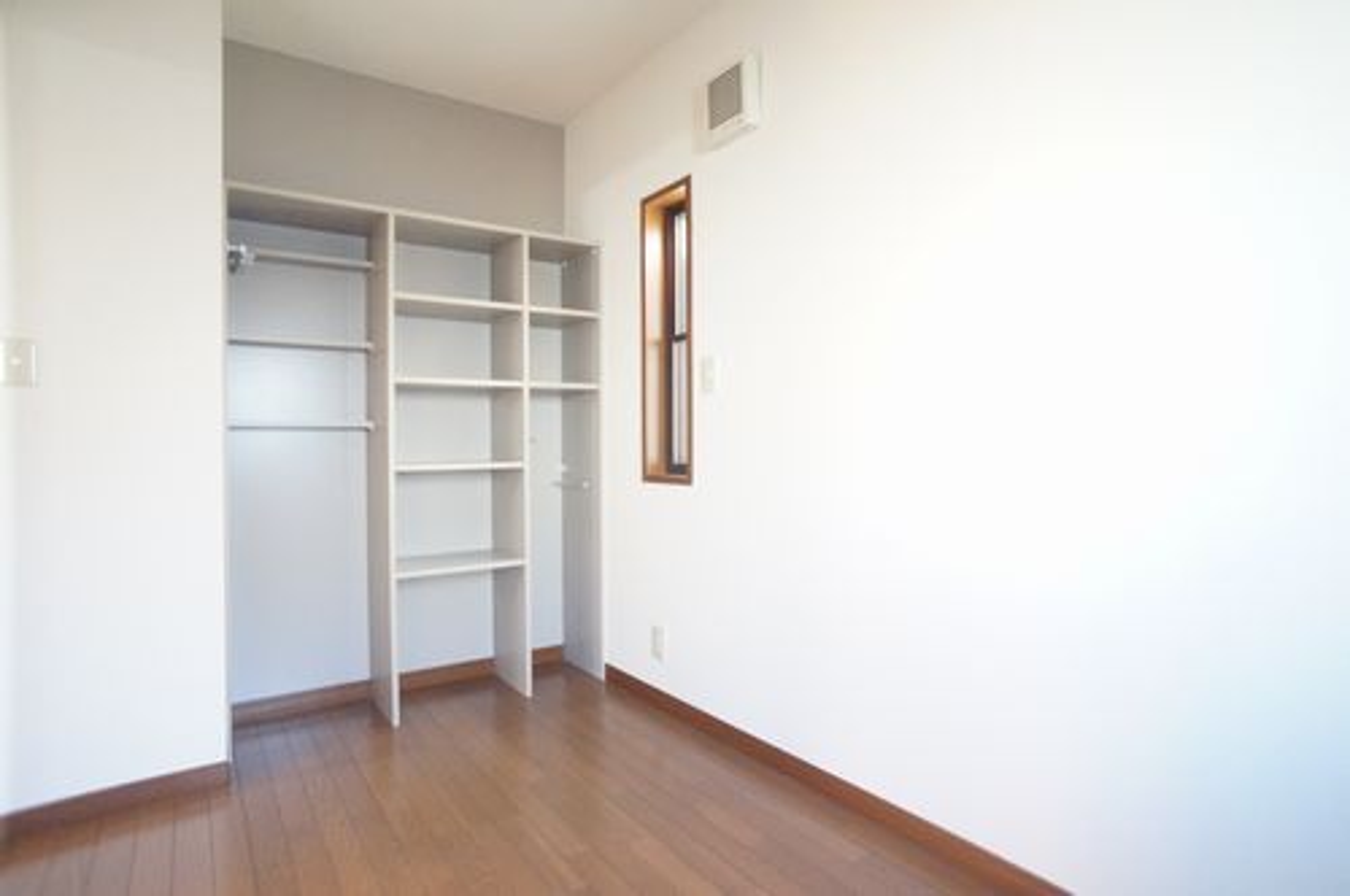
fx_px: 899
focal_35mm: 24
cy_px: 448
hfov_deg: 73.8
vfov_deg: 53.0
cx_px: 675
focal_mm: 16
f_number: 2.8
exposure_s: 1/25
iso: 3200
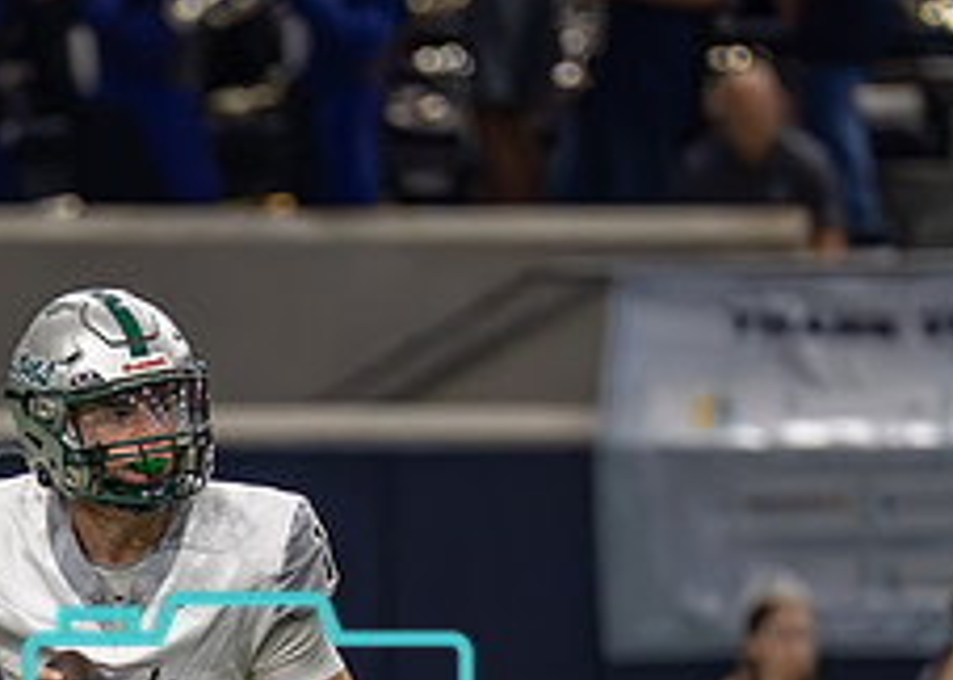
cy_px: 711
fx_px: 23730
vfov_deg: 1.6
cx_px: 177
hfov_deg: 2.3
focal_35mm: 877
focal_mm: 200
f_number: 2.8
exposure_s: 1/1600
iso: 4000
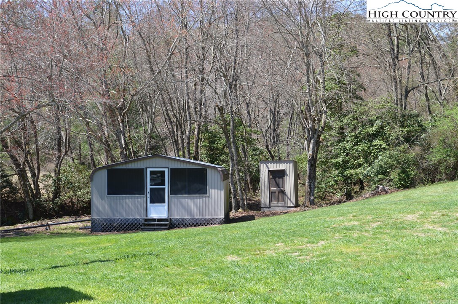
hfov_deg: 37.9
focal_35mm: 52
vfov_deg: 25.7
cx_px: 229
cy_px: 152
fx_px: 667
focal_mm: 35
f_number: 5.6
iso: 100
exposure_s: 1/125
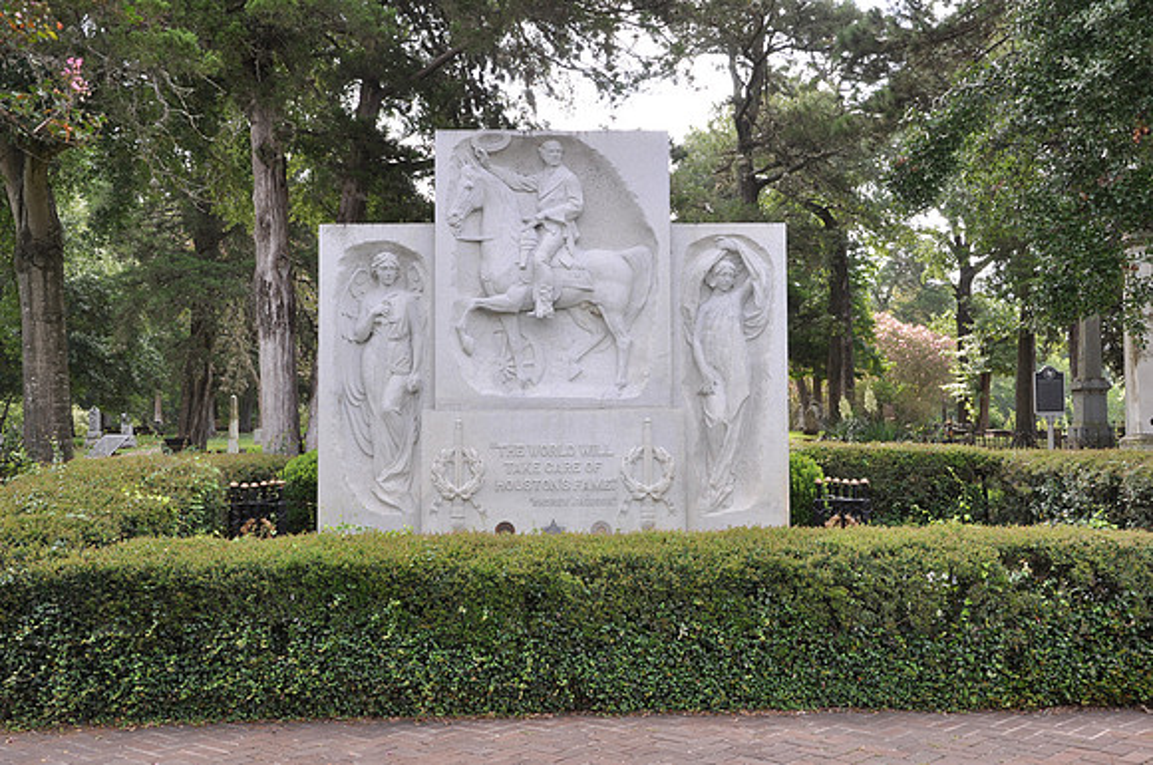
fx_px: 1247
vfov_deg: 34.1
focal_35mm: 39
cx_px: 576
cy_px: 382
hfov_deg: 49.6
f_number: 8
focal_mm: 26
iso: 200
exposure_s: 1/60
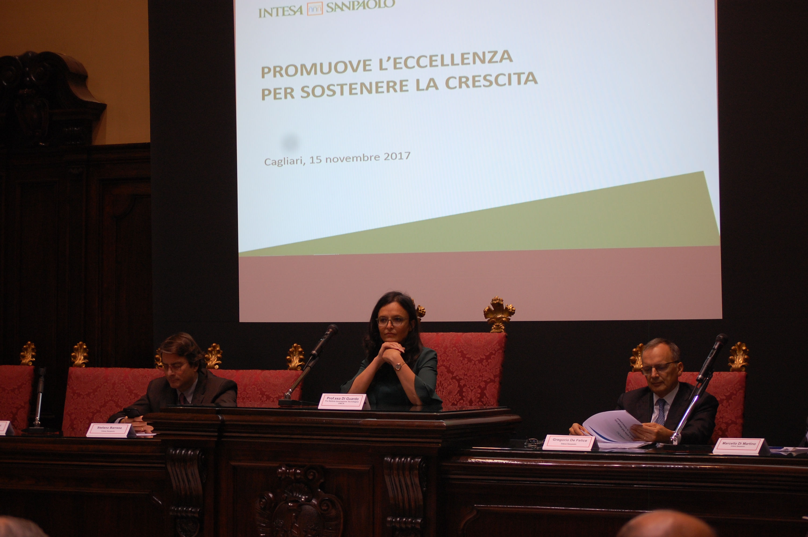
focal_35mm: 82
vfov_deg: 16.5
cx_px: 404
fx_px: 1850
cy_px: 268
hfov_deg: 24.6
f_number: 4
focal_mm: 55
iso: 400
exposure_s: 1/50
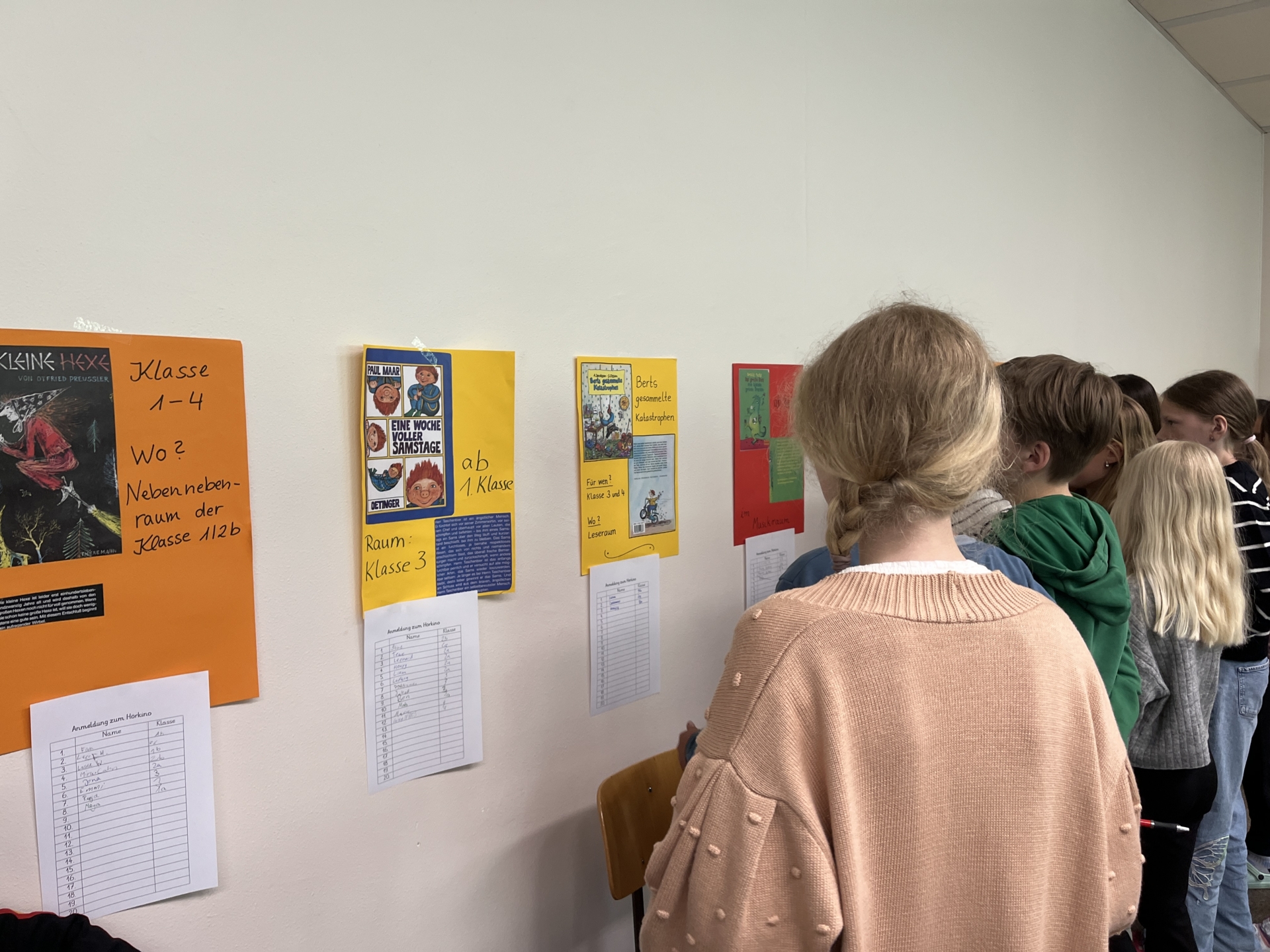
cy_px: 476
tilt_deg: -5.8
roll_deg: +2.4
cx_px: 635
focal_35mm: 26
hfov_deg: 67.3
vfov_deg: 53.1
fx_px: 954
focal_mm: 5.1
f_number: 1.6
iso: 125
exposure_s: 1/100
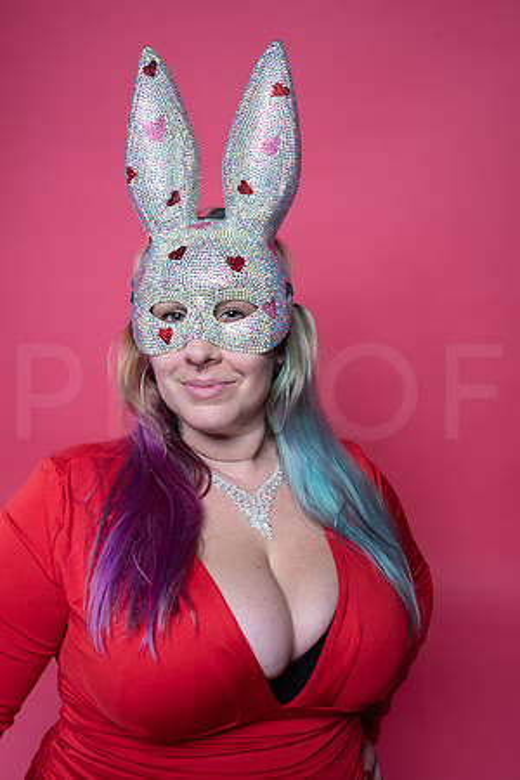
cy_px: 390
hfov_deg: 37.9
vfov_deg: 54.4
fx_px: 758
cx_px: 260
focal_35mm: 35
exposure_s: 1/160
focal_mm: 35
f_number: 8
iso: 100
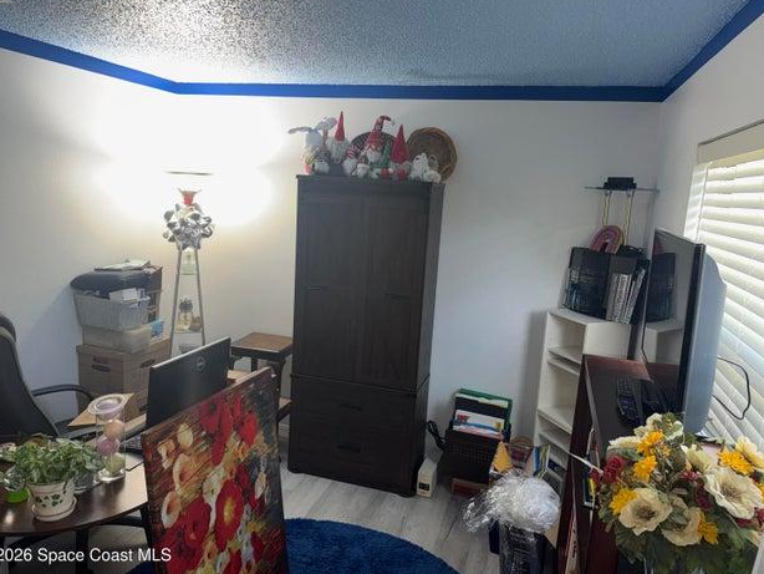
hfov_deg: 69.4
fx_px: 552
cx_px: 380
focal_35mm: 25
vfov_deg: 54.9
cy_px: 284
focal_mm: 6.76
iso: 100
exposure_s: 1/17
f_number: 1.78
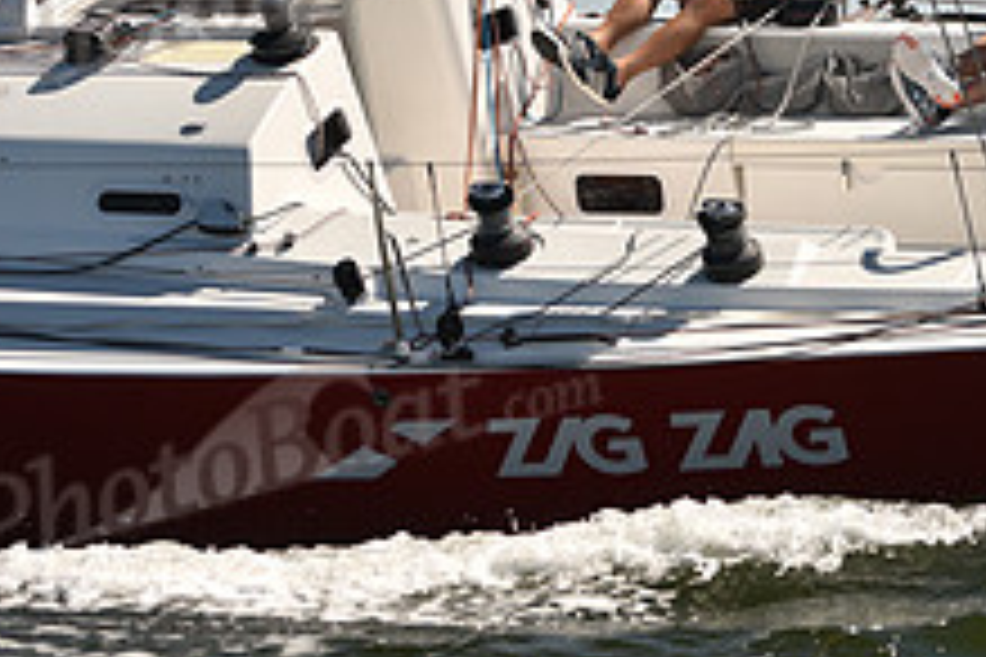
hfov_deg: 11.1
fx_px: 5067
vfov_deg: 7.4
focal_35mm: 185
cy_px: 155
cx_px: 837
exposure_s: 1/1600
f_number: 3.5
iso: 250
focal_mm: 70
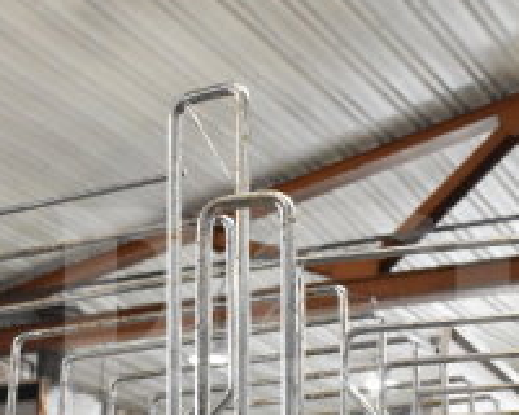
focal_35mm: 86
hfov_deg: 22.2
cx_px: 285
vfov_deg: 17.5
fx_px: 1321
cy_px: 414
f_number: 9
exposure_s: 1/320
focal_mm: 20
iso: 6400
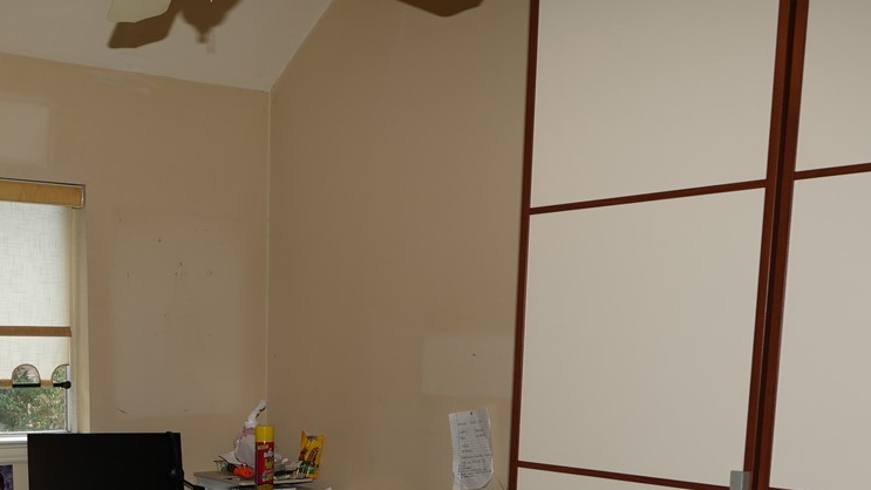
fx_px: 1132
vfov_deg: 23.2
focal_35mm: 49
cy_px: 516
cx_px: 183
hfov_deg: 40.5
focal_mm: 16
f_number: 2.8
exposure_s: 1/60
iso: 50
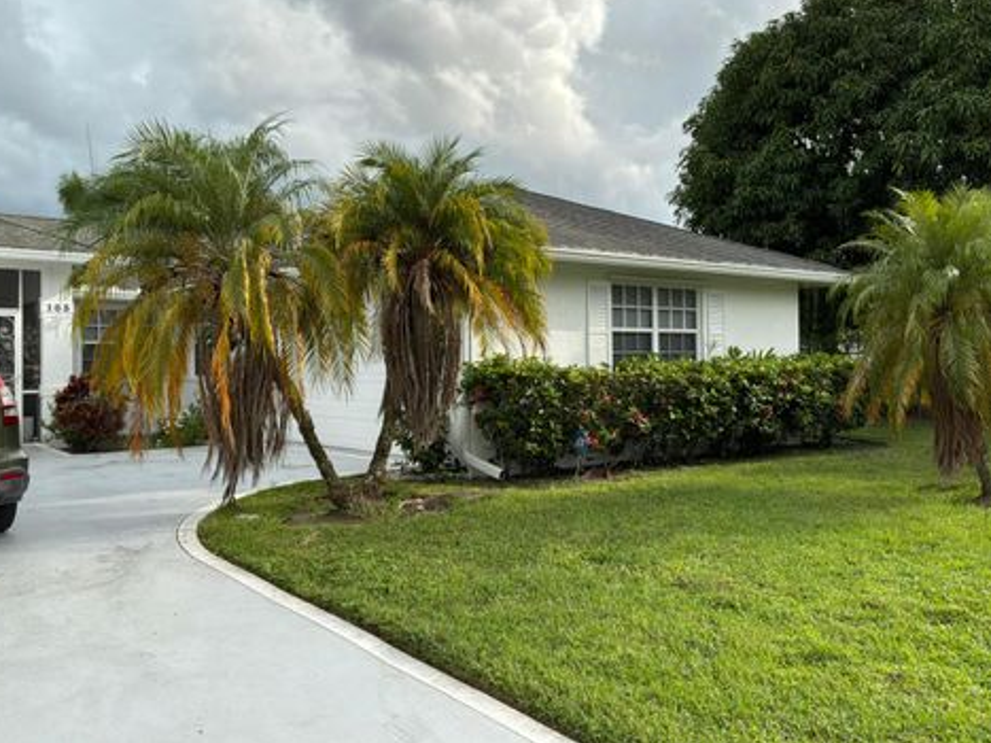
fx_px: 859
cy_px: 351
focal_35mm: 30
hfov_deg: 60.0
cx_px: 501
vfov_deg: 46.8
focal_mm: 3
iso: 25
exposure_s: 1/792
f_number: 1.8
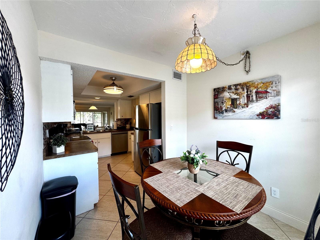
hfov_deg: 102.1
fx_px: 129
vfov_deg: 85.7
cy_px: 120
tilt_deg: -2.1
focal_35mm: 14
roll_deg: +0.5
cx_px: 160
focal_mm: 2.22
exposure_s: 1/120
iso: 125
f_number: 2.2
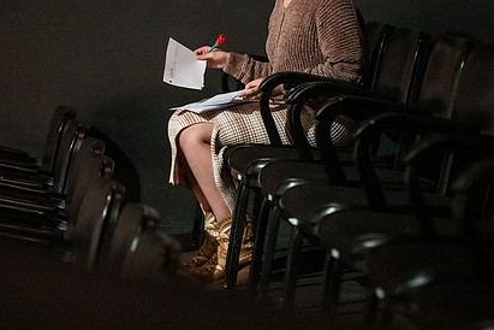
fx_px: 2360
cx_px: 298
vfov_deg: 8.0
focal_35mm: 172
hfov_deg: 11.9
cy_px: 103
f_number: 2.8
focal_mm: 122
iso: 20000
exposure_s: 1/160
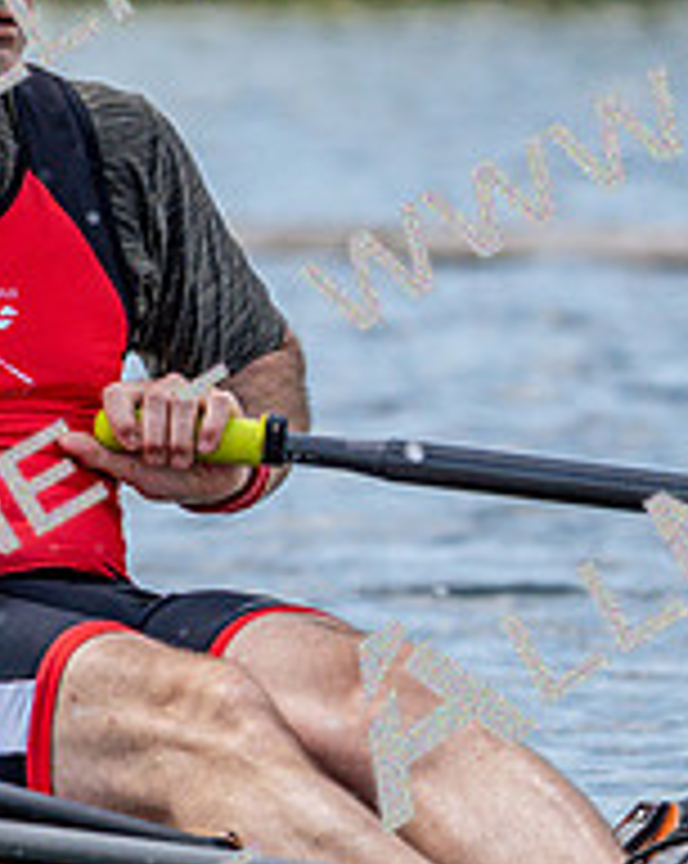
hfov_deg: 2.2
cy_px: 407
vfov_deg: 2.7
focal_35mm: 705
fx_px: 17987
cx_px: -27
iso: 400
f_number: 5.6
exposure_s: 1/2000
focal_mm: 248
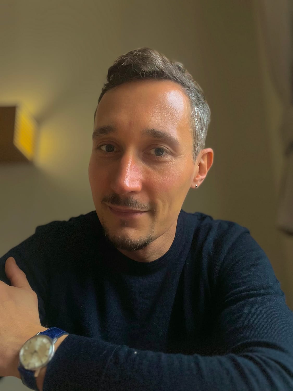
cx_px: 146
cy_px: 196
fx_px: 339
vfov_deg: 60.0
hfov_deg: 46.8
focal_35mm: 30
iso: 125
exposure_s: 1/59
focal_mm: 2.71
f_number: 2.2
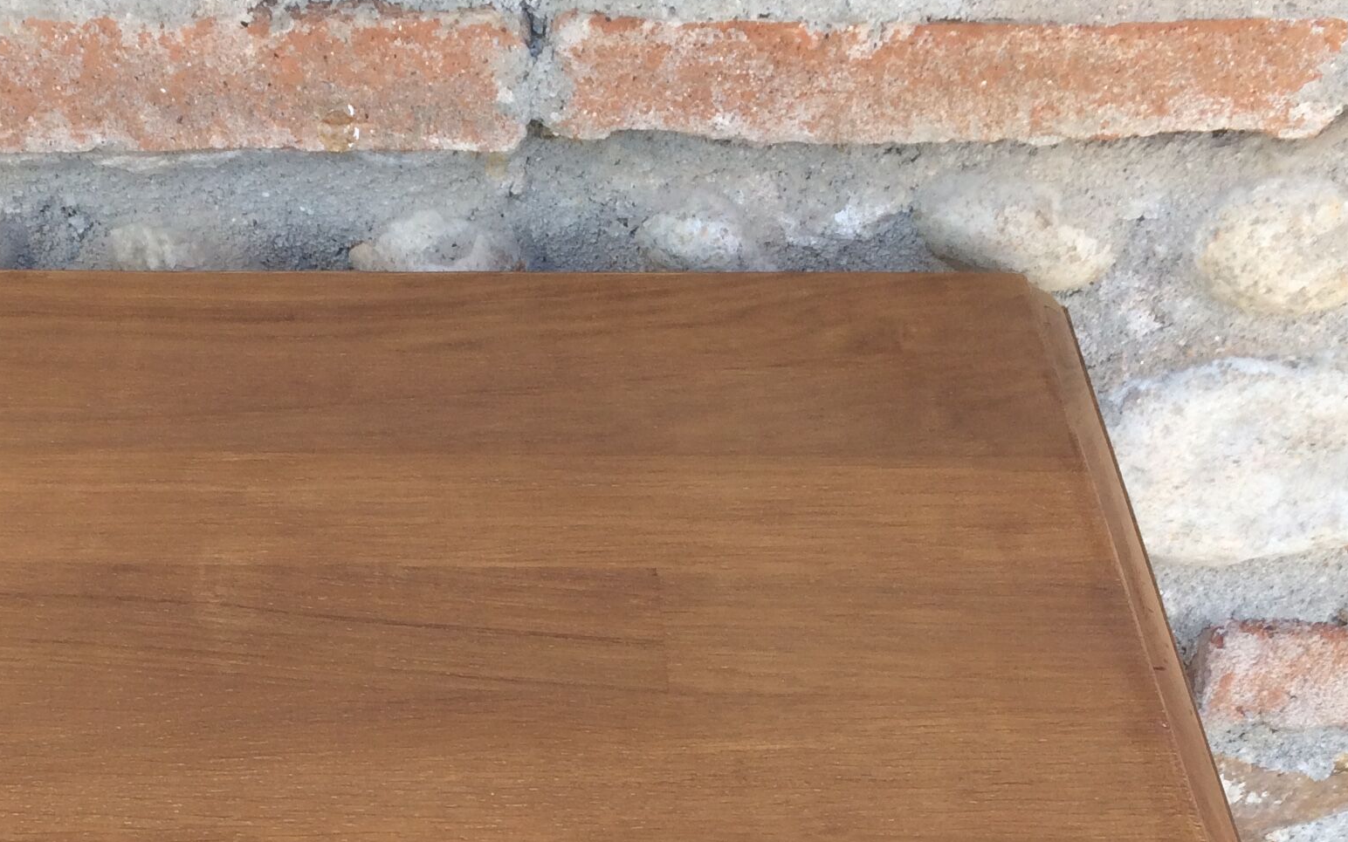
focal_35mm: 65
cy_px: 971
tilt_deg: -48.6
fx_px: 2388
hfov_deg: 30.8
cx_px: 296
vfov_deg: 19.0
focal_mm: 4.15
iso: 32
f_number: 2.2
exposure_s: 1/202
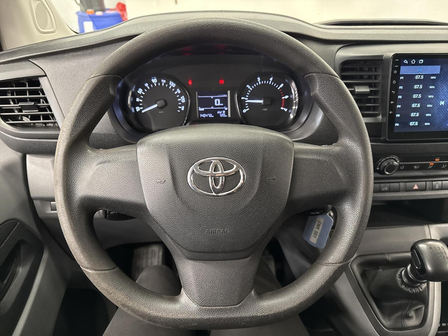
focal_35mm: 24
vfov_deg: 56.8
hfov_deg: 71.6
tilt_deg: -32.1
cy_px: 168
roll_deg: -0.2
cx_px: 224
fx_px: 311
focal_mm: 6.76
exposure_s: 1/33
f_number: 1.78
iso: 640
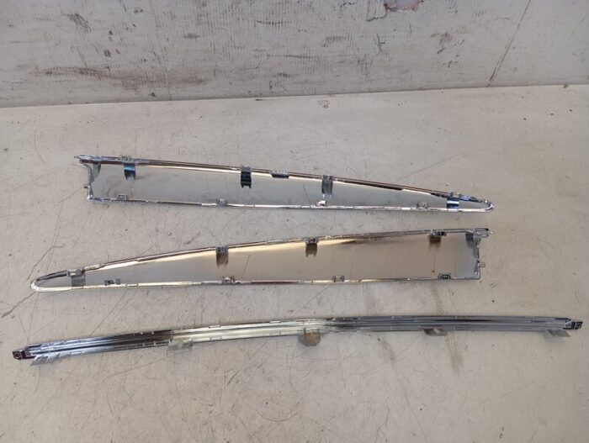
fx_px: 477
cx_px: 294
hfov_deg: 63.4
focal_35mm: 28
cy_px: 222
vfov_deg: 49.9
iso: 134
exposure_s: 1/50
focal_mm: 4.22
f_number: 1.8
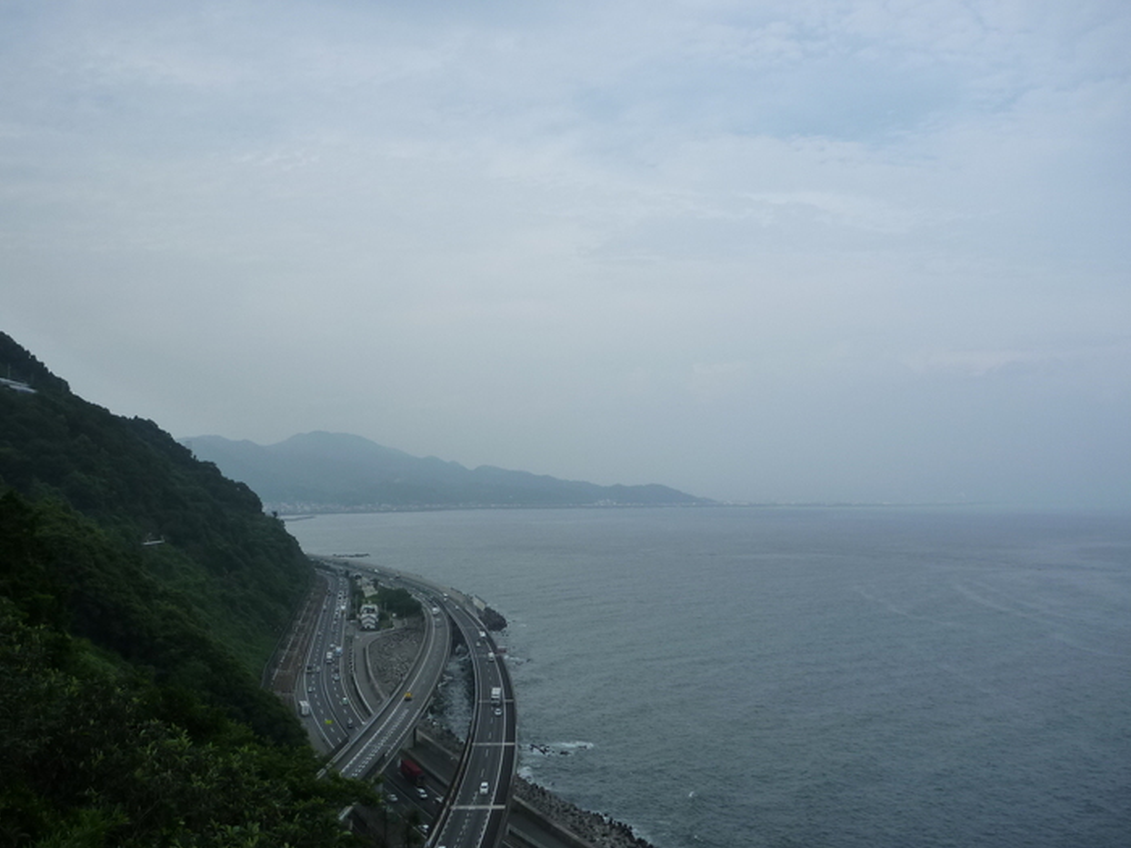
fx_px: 1046
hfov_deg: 56.7
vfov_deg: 44.1
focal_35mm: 32
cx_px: 501
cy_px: 457
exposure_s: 1/800
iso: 125
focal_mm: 4.9
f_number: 3.3
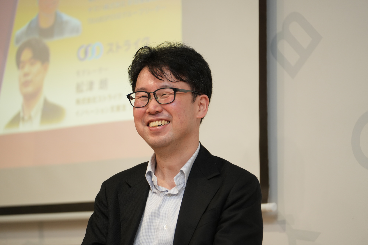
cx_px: 184
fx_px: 1318
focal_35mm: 129
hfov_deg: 15.9
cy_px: 122
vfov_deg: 10.6
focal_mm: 129
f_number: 2.8
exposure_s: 1/160
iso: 800
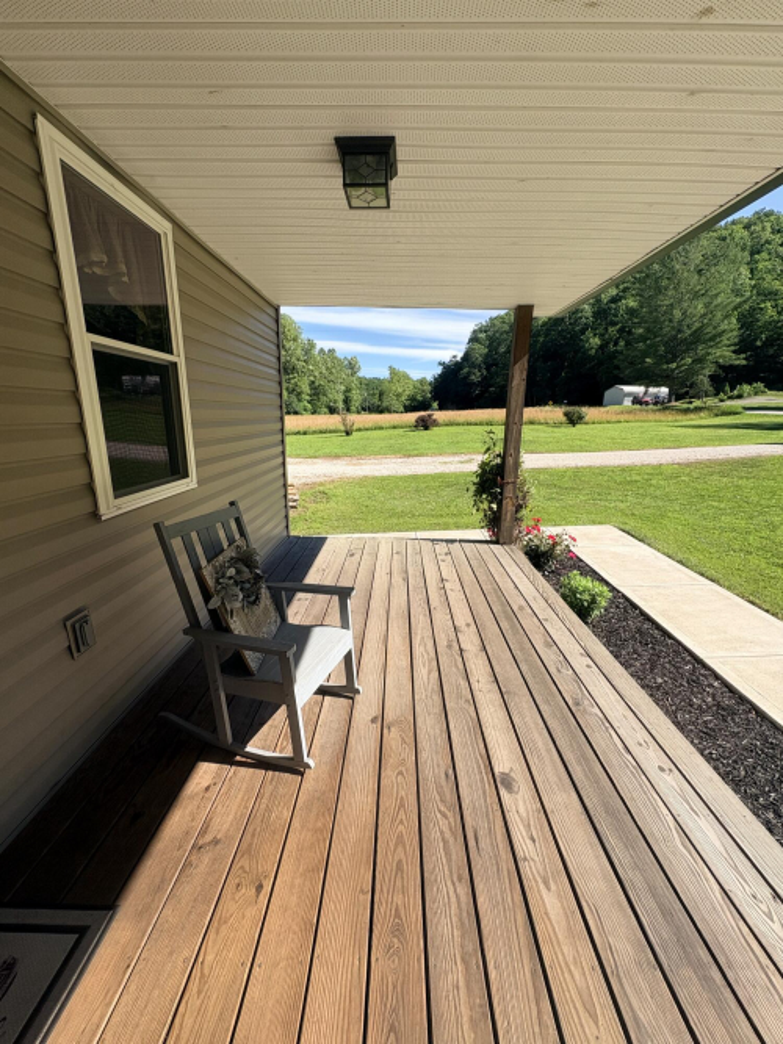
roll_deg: -1.0
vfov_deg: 102.1
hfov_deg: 85.7
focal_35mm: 14
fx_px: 422
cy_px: 522
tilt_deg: -13.9
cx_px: 392
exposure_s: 1/1477
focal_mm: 2.22
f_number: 2.2
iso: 50
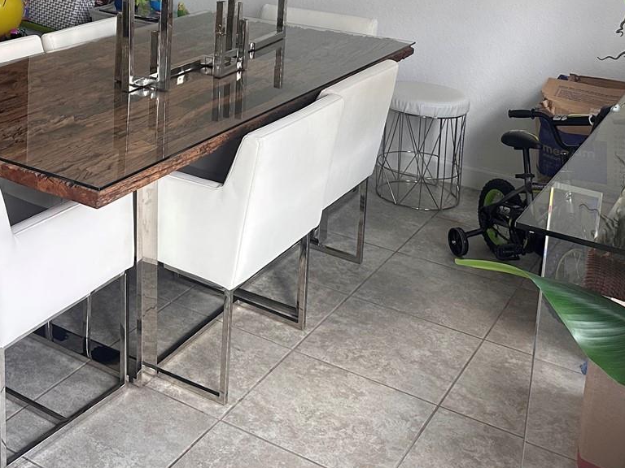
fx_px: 903
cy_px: 4
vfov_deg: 27.5
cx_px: 112
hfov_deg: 36.7
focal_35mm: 50
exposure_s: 1/121
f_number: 1.78
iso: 160
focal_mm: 6.86
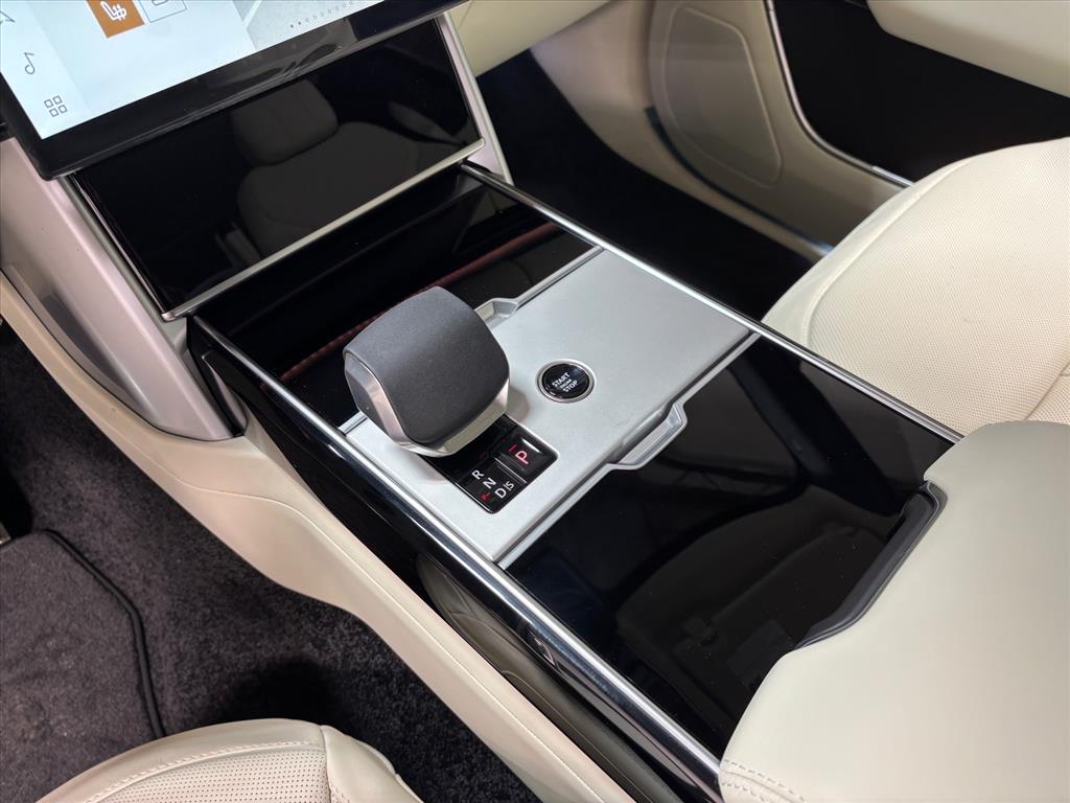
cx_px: 535
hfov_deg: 67.3
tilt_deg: -49.8
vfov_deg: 53.1
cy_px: 402
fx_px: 804
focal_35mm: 26
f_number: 1.6
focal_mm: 5.96
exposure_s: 1/75
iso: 50
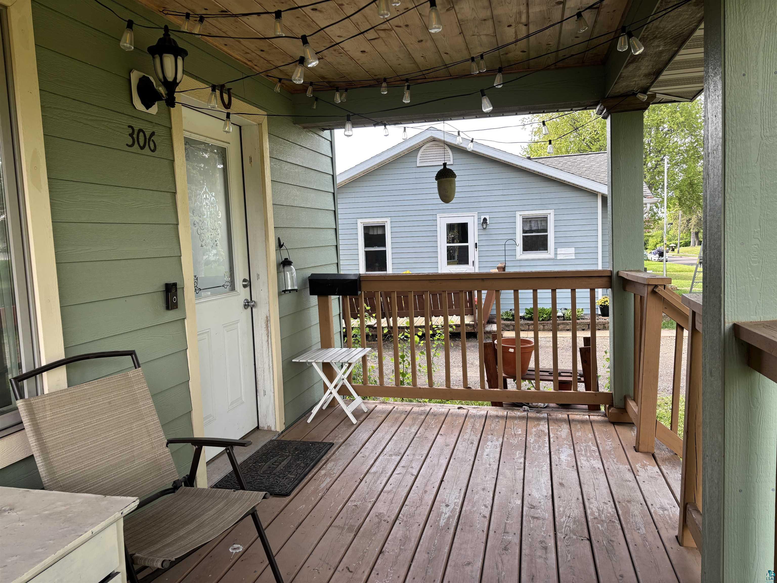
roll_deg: +1.9
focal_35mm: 26
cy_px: 292
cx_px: 388
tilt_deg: -5.2
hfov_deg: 67.3
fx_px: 584
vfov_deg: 53.1
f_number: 1.6
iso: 40
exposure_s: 1/211
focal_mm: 5.96
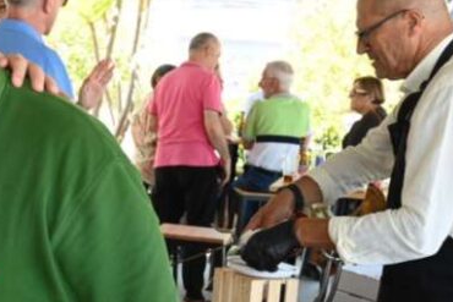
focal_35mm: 83
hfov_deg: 23.8
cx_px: 43
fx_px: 1045
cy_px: 221
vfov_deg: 16.4
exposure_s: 1/161
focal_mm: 30
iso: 400
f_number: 5
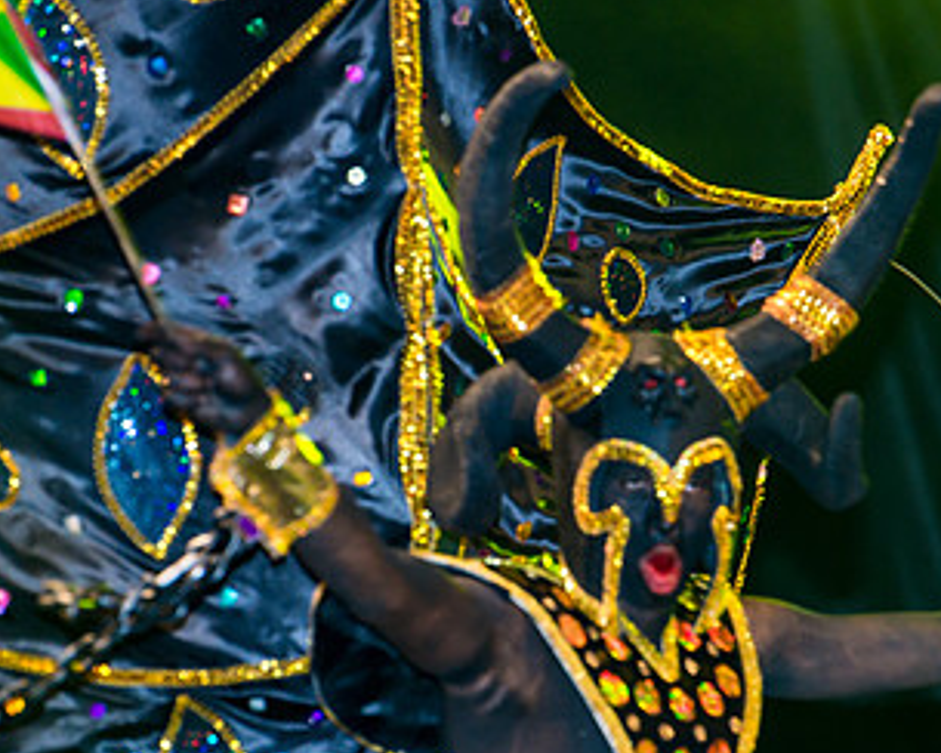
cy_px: 522
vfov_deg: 4.3
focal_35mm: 357
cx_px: 639
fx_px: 9942
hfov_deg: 5.4
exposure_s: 1/250
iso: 2000
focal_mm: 200
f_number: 5.6
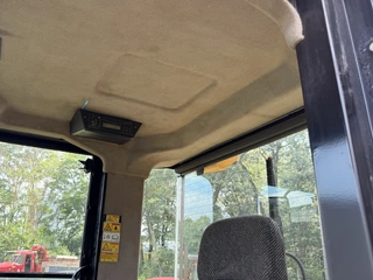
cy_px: 148
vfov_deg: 46.8
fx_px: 323
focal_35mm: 30
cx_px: 152
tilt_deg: +21.6
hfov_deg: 59.5
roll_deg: -1.1
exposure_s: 1/421
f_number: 1.78
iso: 80
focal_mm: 6.76
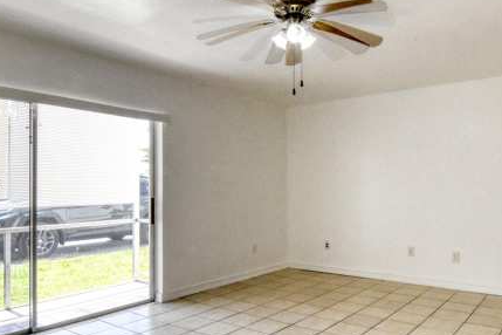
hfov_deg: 65.2
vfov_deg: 46.3
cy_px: 184
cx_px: 286
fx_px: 390
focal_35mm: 28
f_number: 22
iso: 2500
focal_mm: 10
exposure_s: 1/60
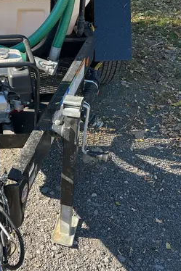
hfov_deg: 24.2
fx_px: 400
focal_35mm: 53
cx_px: -5
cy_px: 95
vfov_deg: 37.2
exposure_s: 1/742
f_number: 1.6
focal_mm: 5.1
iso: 50
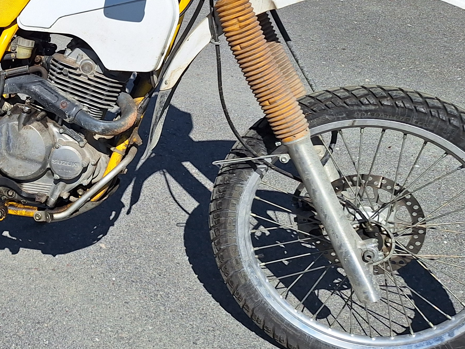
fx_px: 712
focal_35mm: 53
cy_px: 96
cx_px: 38
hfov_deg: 34.0
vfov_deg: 27.2
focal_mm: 5.54
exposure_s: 1/6250
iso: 40
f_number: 1.8
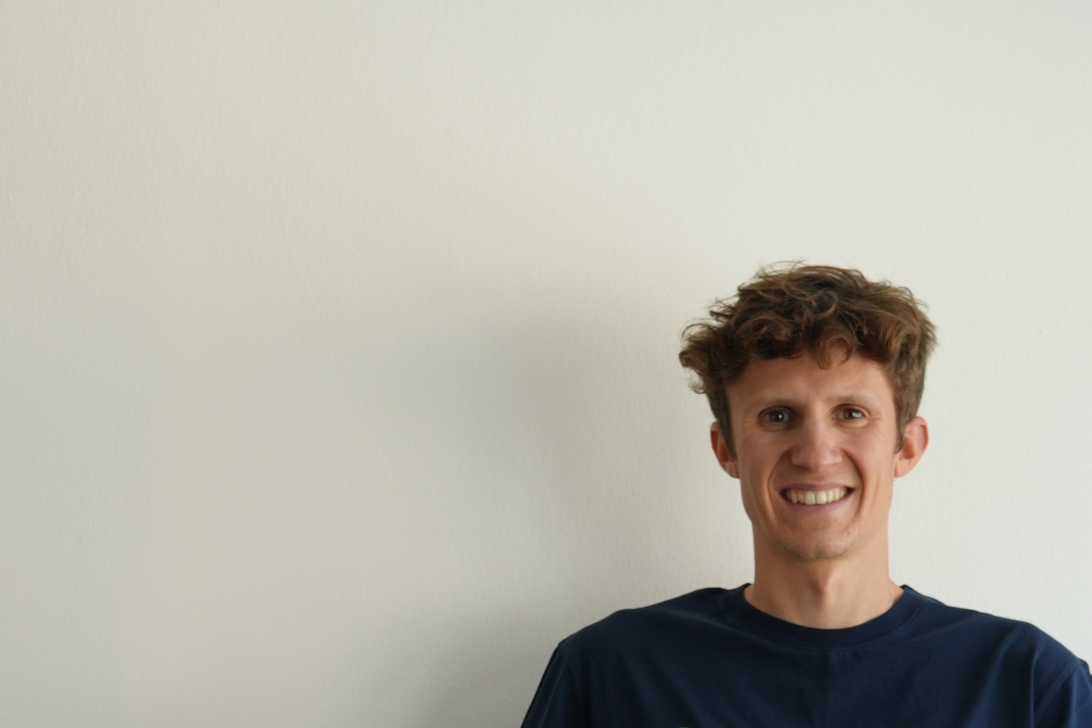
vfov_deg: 12.9
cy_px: 842
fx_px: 3154
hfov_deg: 19.5
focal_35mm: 104
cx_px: 230
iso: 250
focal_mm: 35
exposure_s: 1/160
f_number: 4
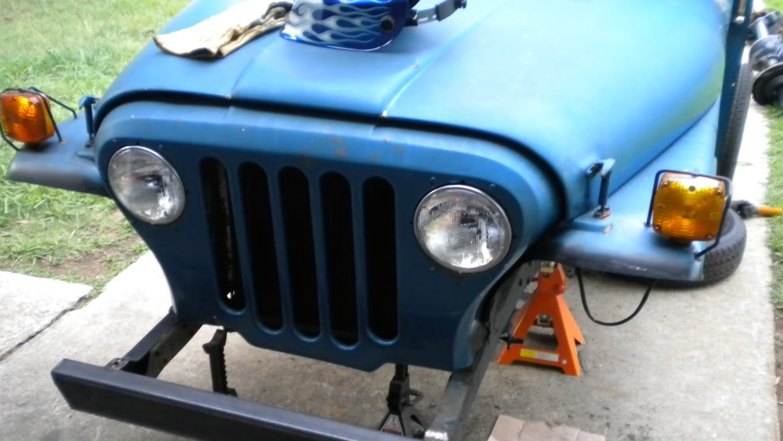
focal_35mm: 39
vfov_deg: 30.4
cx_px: 386
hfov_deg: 51.6
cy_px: 238
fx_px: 810
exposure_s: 1/55
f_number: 3.1
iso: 400
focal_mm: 6.3
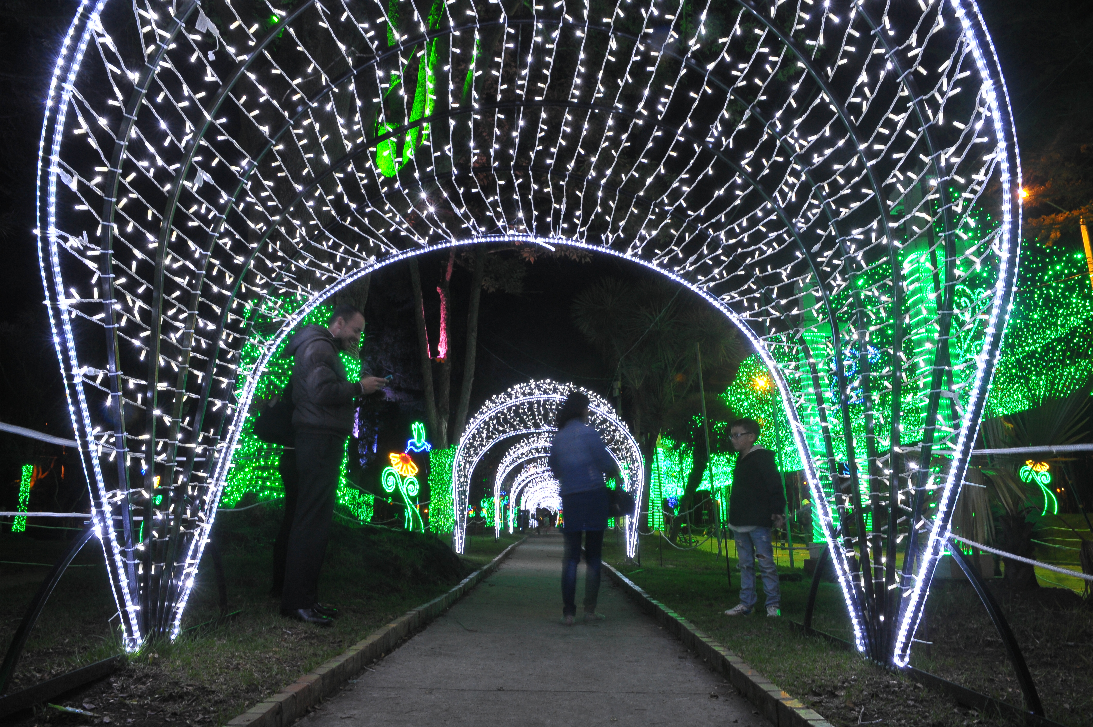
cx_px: 546
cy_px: 364
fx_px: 728
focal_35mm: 24
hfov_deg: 73.8
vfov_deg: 53.1
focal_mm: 24
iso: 2000
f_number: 20
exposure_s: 1/2
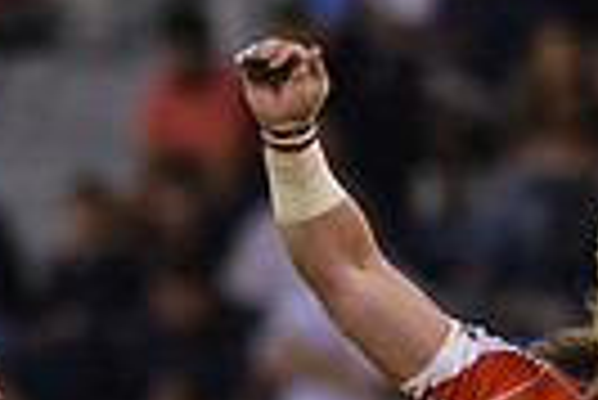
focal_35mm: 1306
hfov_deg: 1.6
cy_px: 775
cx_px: 589
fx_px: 21718
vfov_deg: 1.1
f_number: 2.8
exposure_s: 1/1000
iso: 2000
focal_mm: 300
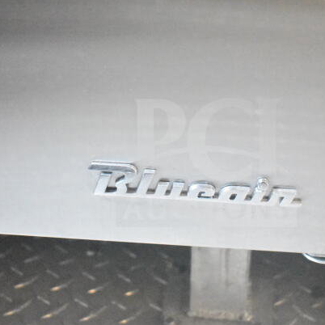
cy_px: 163
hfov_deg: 25.4
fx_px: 719
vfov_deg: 25.5
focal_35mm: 68
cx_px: 206
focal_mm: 35
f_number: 4.5
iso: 25600
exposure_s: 1/30
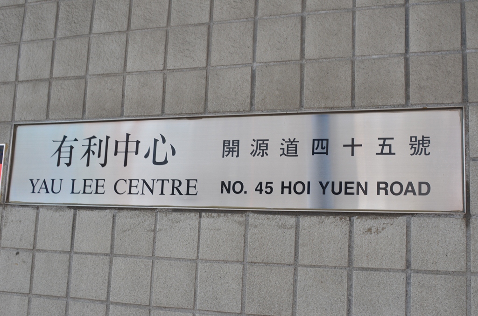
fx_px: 556
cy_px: 158
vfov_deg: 31.7
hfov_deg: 46.5
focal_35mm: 42
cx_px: 239
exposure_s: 1/100
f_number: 5
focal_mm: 28
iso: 400
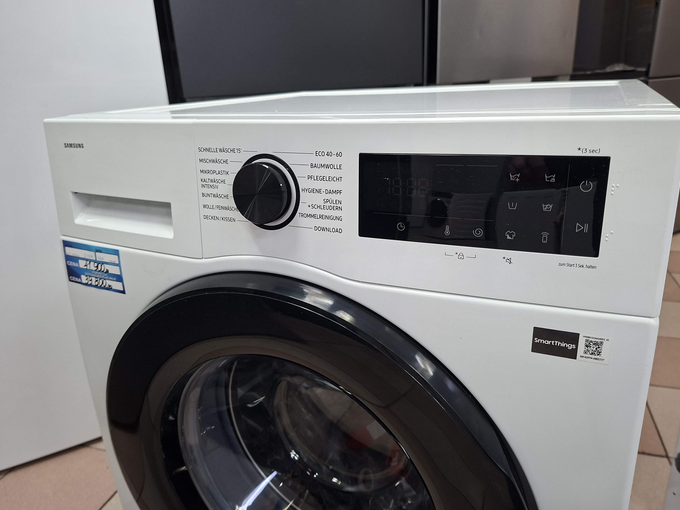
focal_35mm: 24
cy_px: 252
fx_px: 471
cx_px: 351
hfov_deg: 71.6
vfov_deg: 56.8
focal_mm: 5.54
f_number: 1.8
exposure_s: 1/50
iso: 250
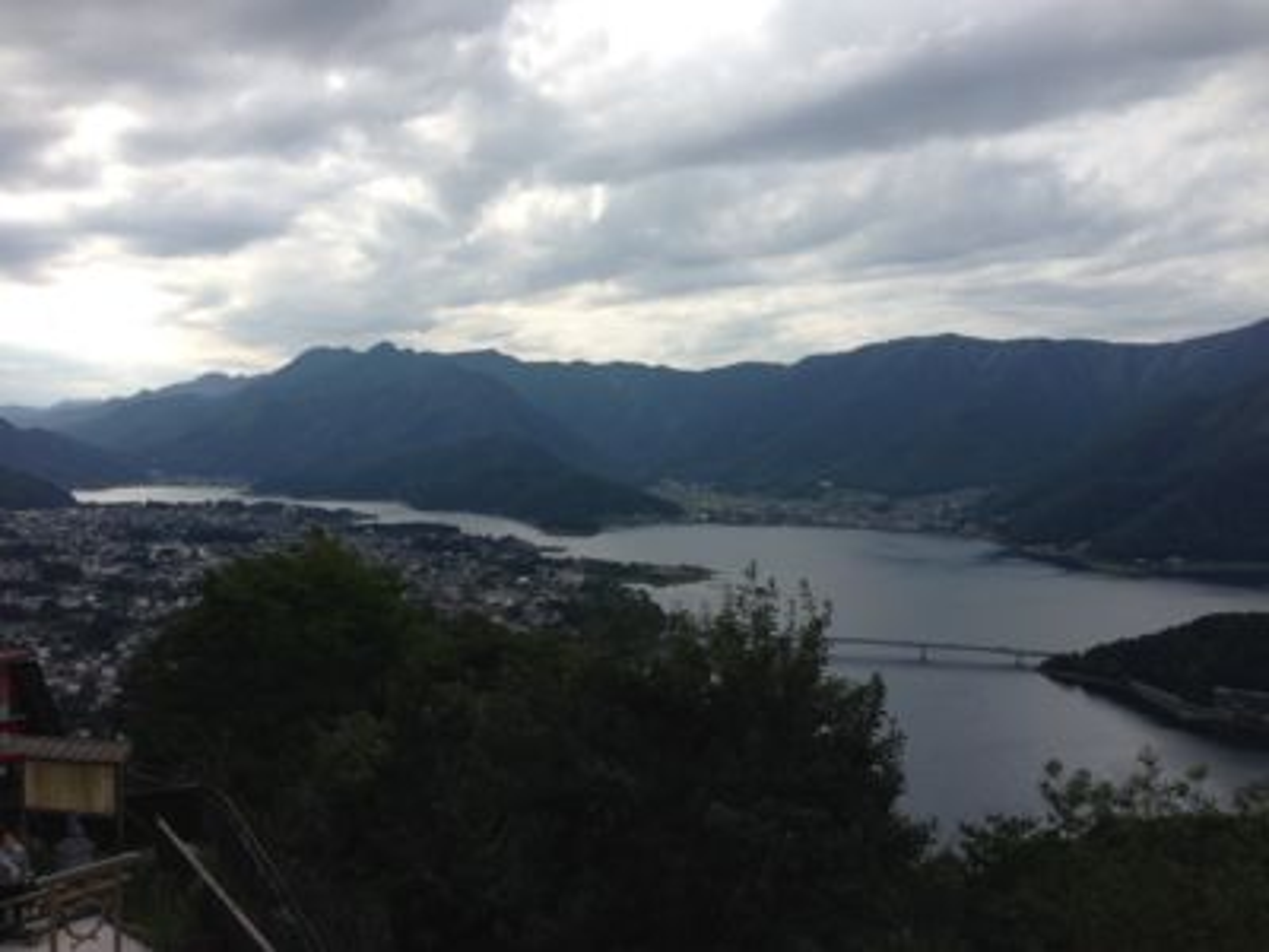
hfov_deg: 55.4
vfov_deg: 42.9
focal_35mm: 33
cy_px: 476
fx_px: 1210
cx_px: 634
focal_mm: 4.12
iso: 50
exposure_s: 1/1355
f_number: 2.4
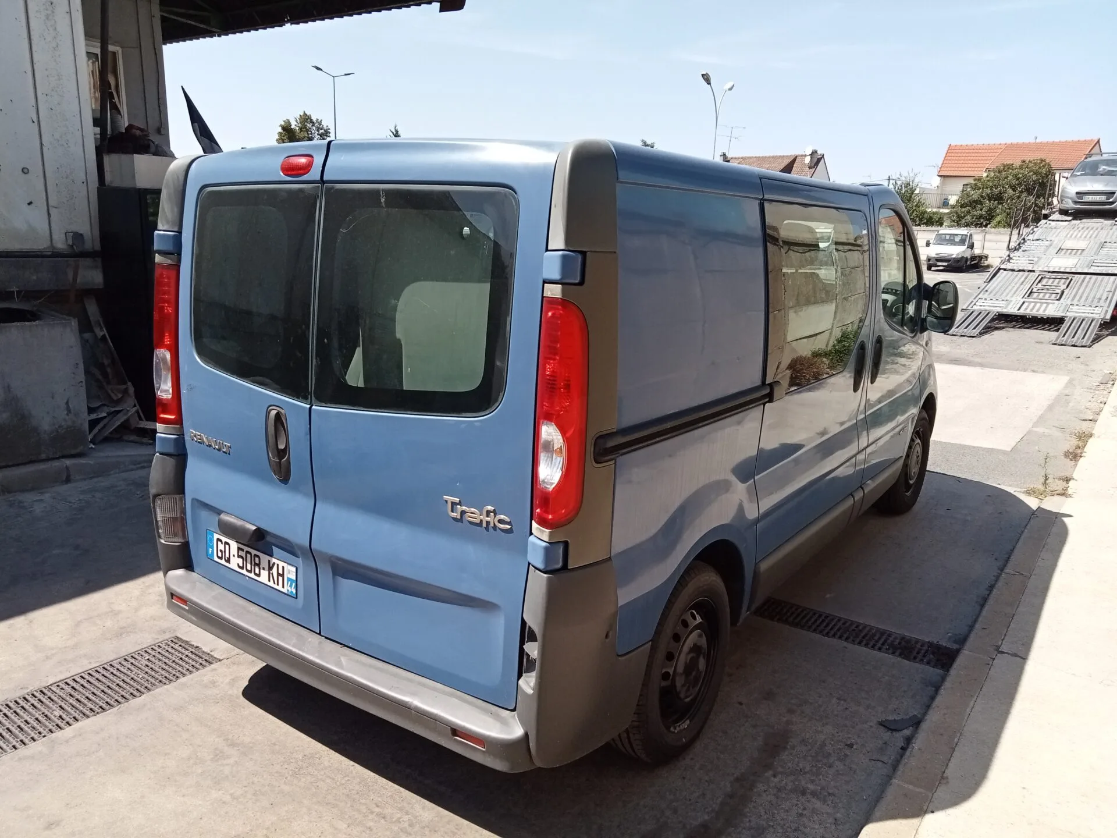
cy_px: 419
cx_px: 558
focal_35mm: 28
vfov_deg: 49.7
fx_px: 904
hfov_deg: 63.4
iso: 100
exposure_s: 1/710
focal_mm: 3.46
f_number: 2.2
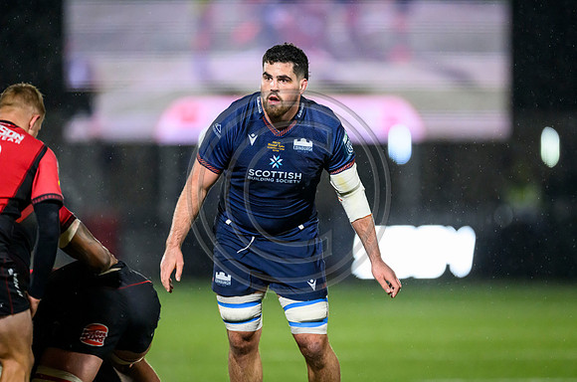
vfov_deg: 2.3
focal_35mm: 608
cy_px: 201
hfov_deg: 3.4
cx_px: 313
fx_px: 9720
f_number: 4
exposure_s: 1/1250
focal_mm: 560
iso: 8000
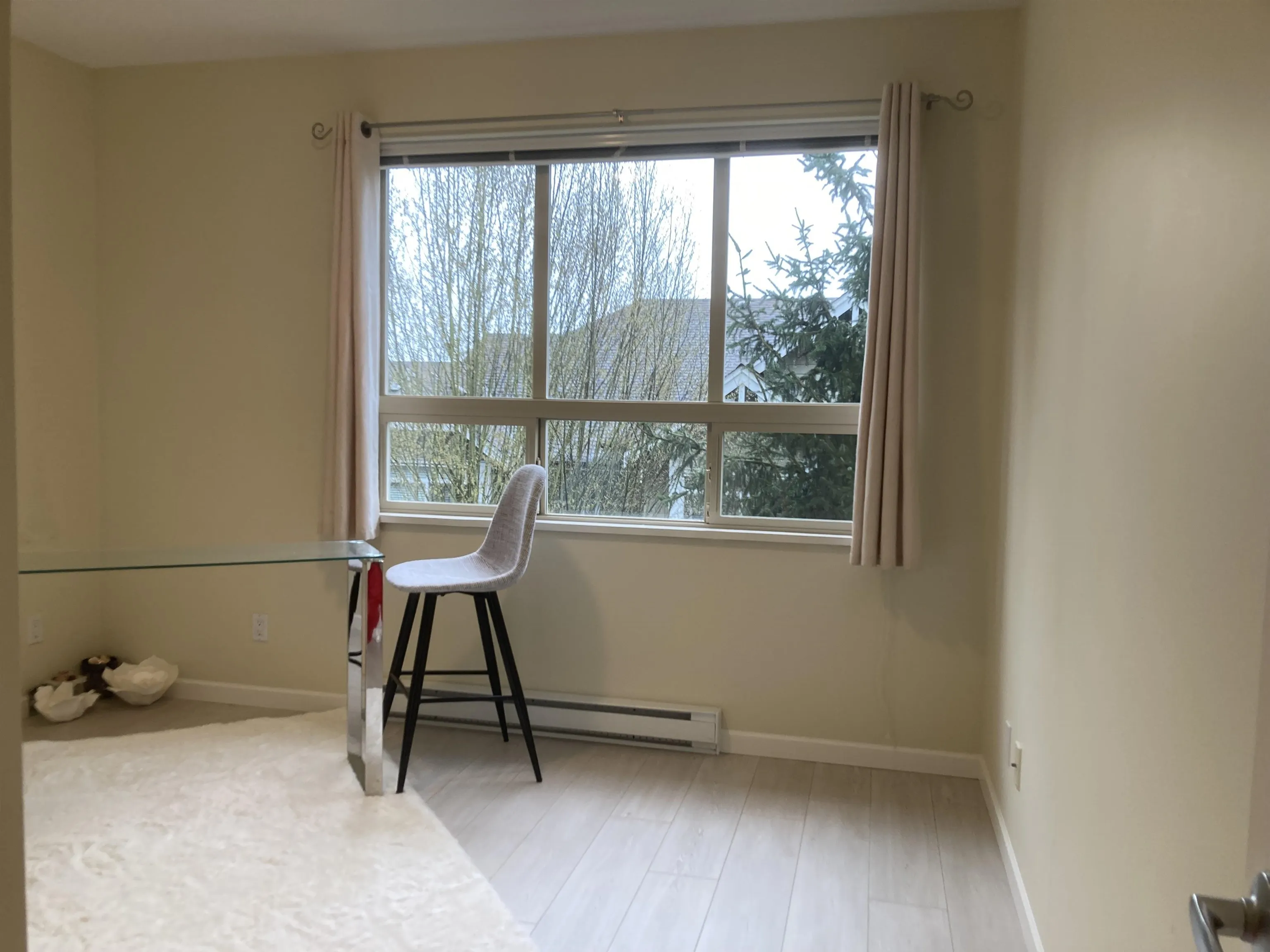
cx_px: 635
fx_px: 1027
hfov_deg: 63.4
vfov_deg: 49.7
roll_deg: -1.6
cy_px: 476
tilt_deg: -4.3
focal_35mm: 28
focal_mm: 3.99
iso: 80
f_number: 1.8
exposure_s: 1/120
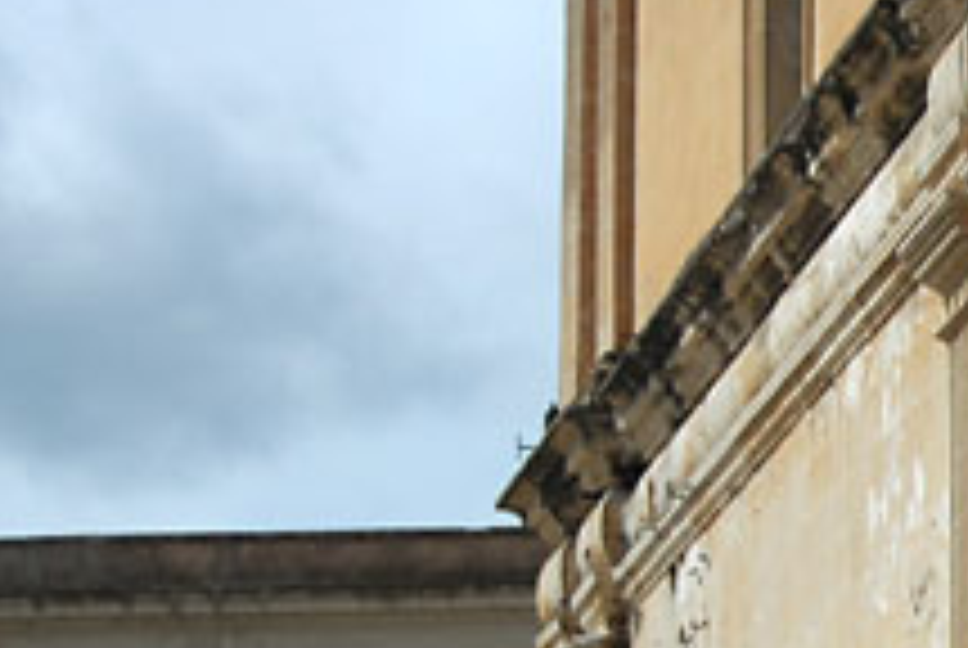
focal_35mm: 190
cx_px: 1315
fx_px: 5116
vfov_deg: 7.2
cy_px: 655
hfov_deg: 10.5
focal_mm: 44
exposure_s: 1/1000
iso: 200
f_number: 4.5
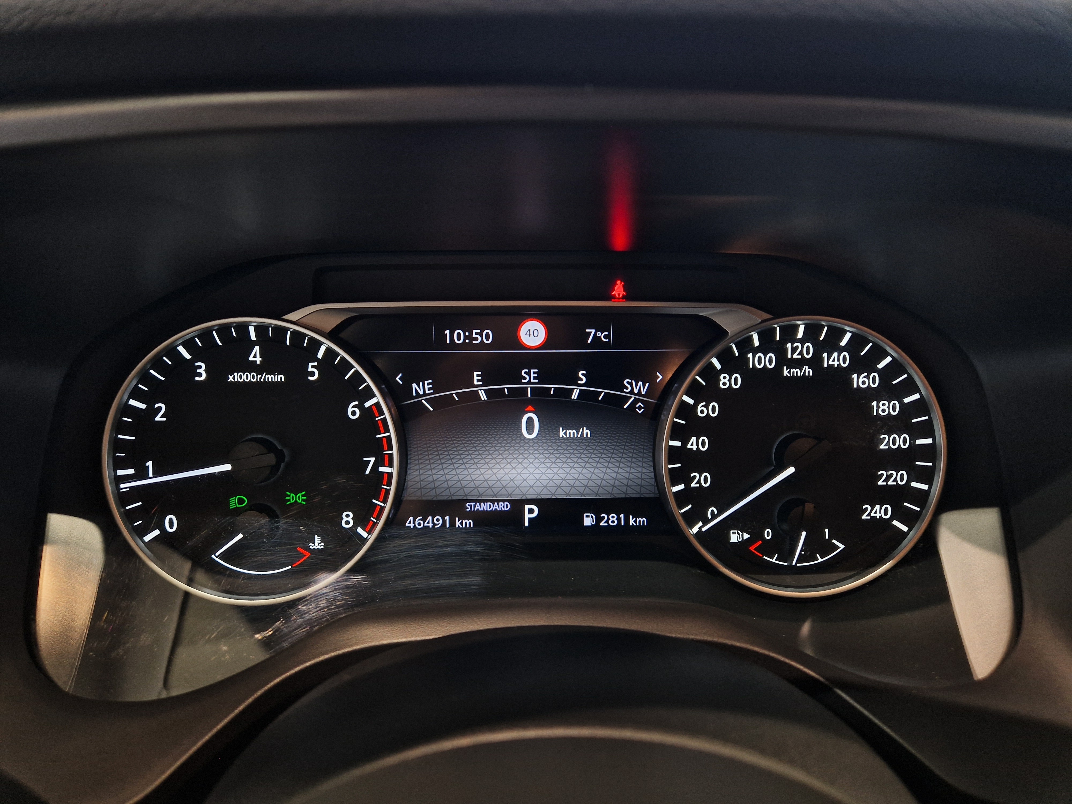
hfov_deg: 73.9
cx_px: 536
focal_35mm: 23
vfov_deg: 58.9
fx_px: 712
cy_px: 402
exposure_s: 1/56
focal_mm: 5.4
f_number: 1.8
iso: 100
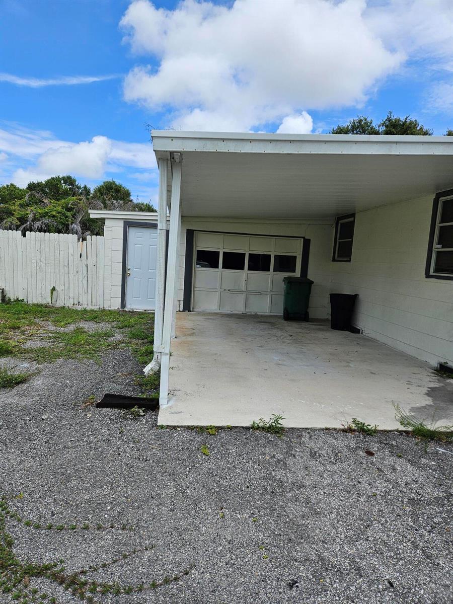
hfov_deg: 58.9
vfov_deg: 73.9
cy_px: 302
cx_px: 226
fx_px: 401
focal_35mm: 23
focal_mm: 5.4
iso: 25
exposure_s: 1/2140
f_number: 1.8
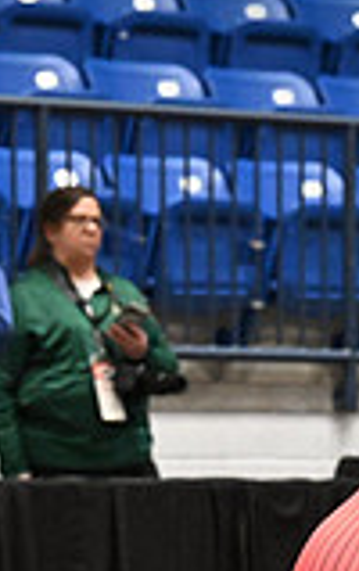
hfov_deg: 3.5
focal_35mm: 367
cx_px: 944
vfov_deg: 5.7
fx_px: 5719
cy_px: 673
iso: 12800
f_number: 5.6
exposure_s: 1/550
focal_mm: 99
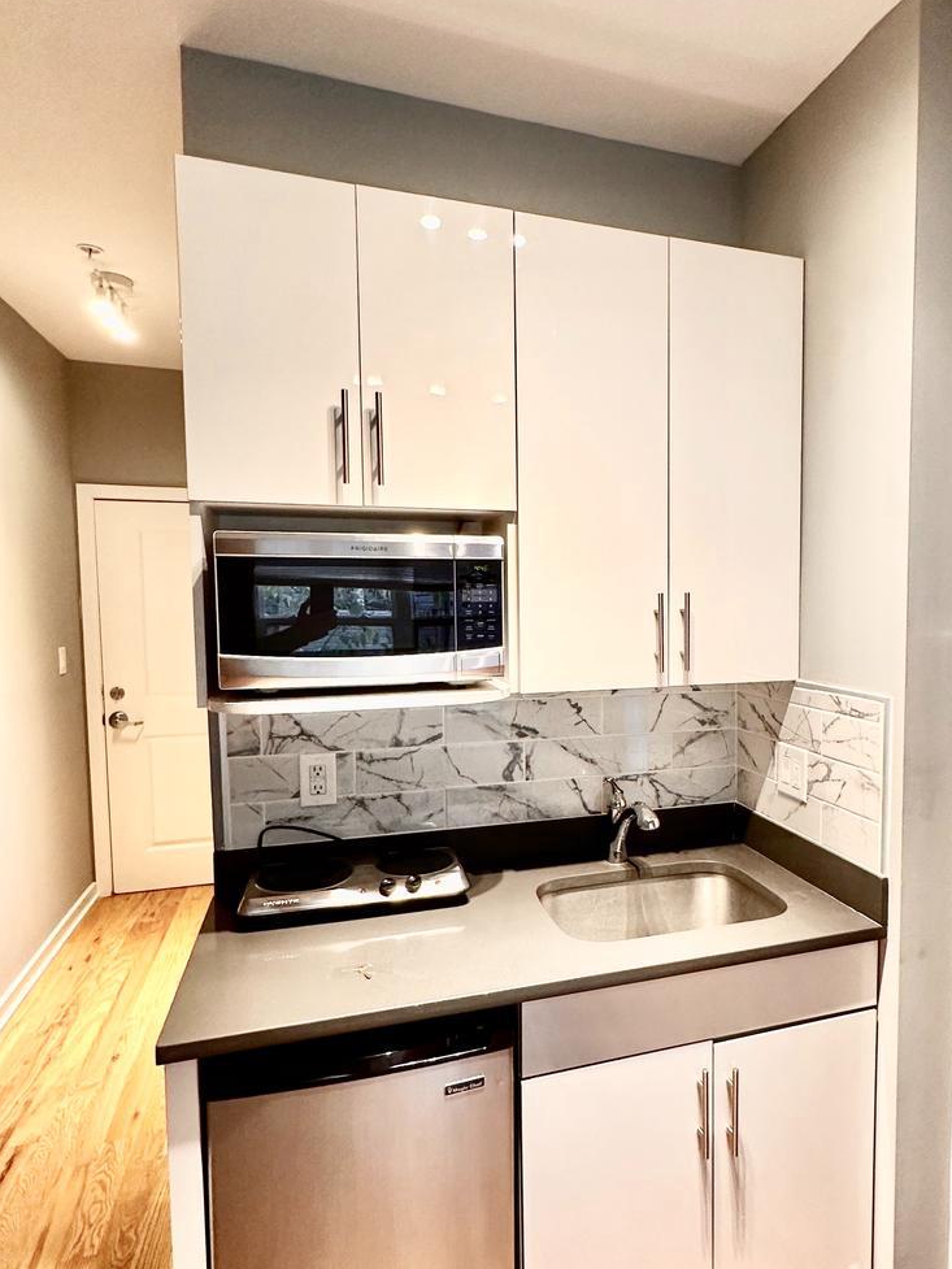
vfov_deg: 76.4
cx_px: 622
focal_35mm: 22
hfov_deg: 59.9
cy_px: 649
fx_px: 807
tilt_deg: -3.2
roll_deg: +0.2
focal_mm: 2.22
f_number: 2.2
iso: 200
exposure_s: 1/60
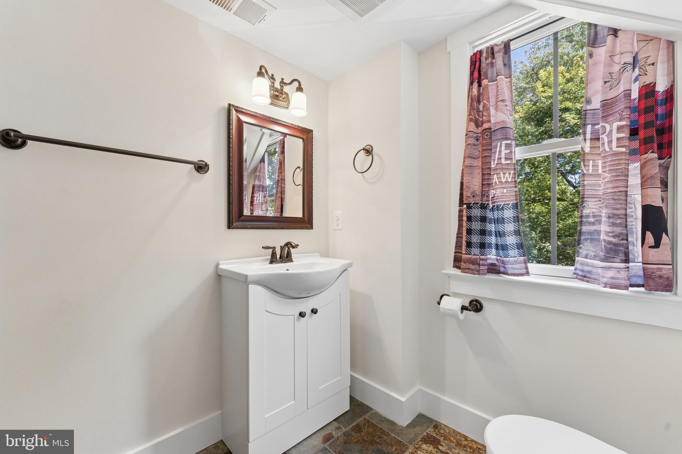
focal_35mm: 14
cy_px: 227
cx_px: 341
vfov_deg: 81.2
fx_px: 265
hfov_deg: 104.3
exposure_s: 1/60
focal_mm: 14
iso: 1250
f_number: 7.1
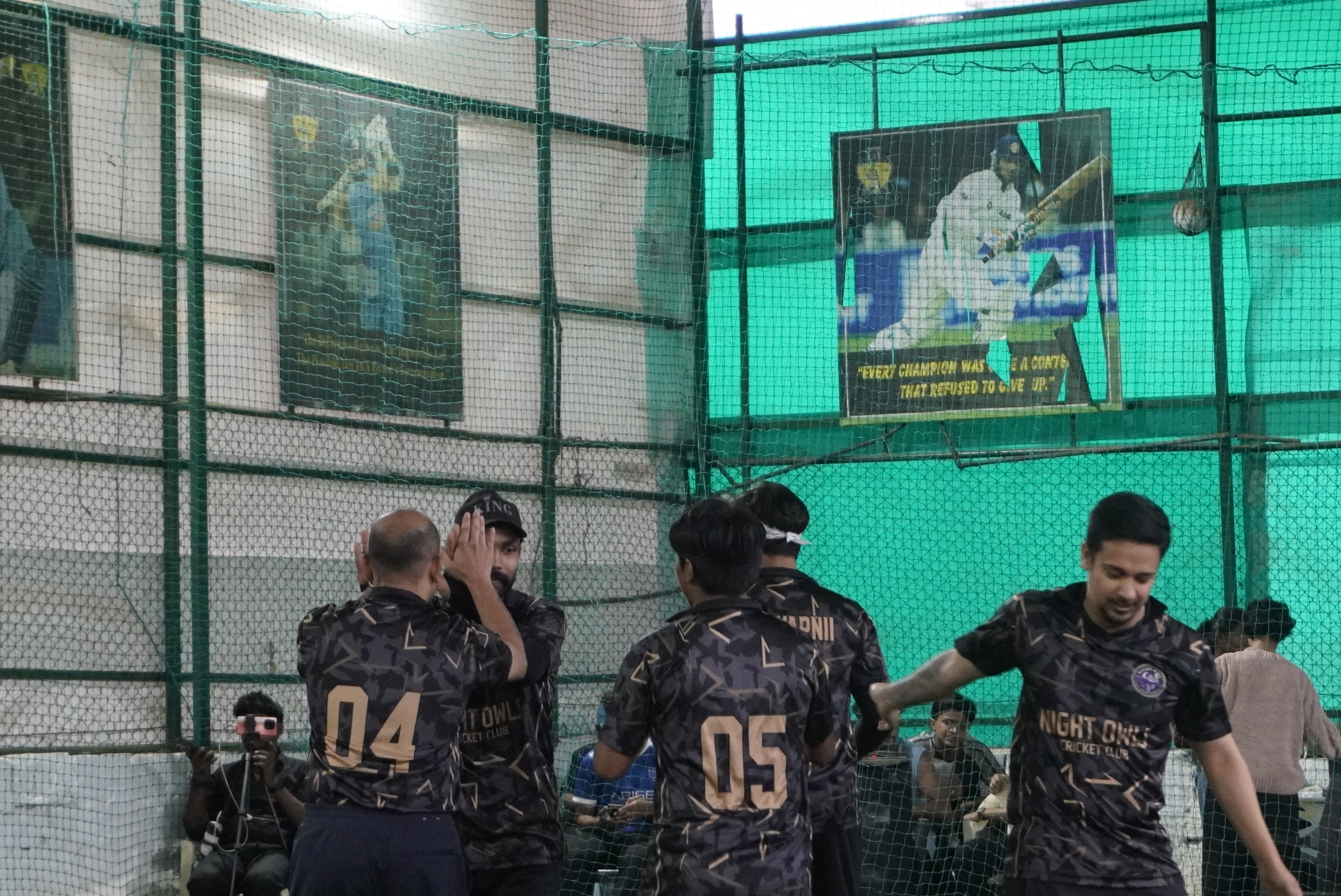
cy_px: 428
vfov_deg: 11.8
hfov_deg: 17.6
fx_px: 4323
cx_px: 594
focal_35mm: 116
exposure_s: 1/200
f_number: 5.6
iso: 4000
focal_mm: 50
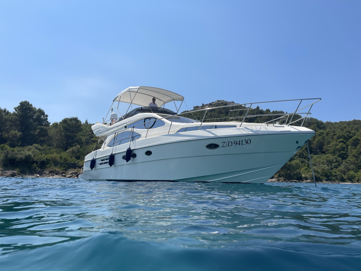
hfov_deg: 69.4
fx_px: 261
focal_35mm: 25
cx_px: 180
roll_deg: -2.6
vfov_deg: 54.9
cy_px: 136
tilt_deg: +11.5
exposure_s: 1/5917
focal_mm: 5.1
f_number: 1.6
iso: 32
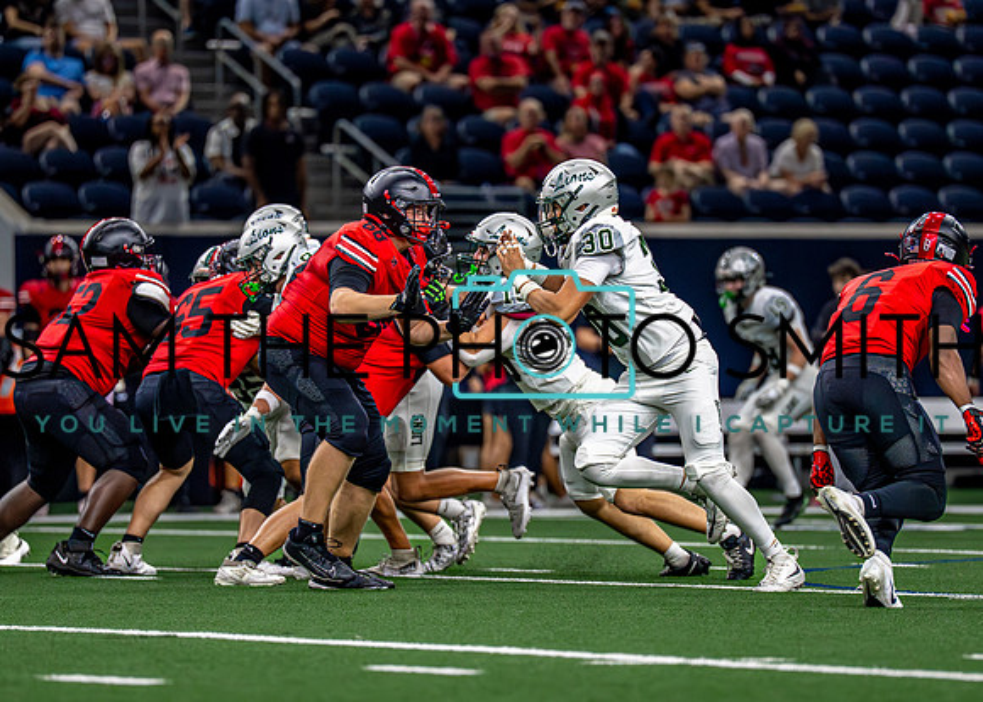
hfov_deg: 6.4
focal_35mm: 314
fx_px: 8753
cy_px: 365
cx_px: 585
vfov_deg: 4.6
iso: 4000
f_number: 2.8
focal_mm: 200
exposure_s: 1/2000
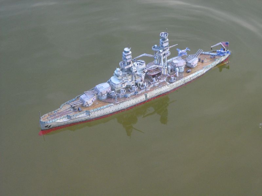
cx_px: 131
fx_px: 681
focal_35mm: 90
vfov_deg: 16.4
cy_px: 98
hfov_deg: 21.8
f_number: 4.8
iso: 191
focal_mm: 14.9
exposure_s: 1/60
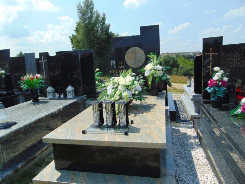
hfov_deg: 69.4
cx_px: 122
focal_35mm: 25
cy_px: 92
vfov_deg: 54.9
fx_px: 177
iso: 80
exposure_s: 1/250
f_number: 7.7
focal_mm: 4.5
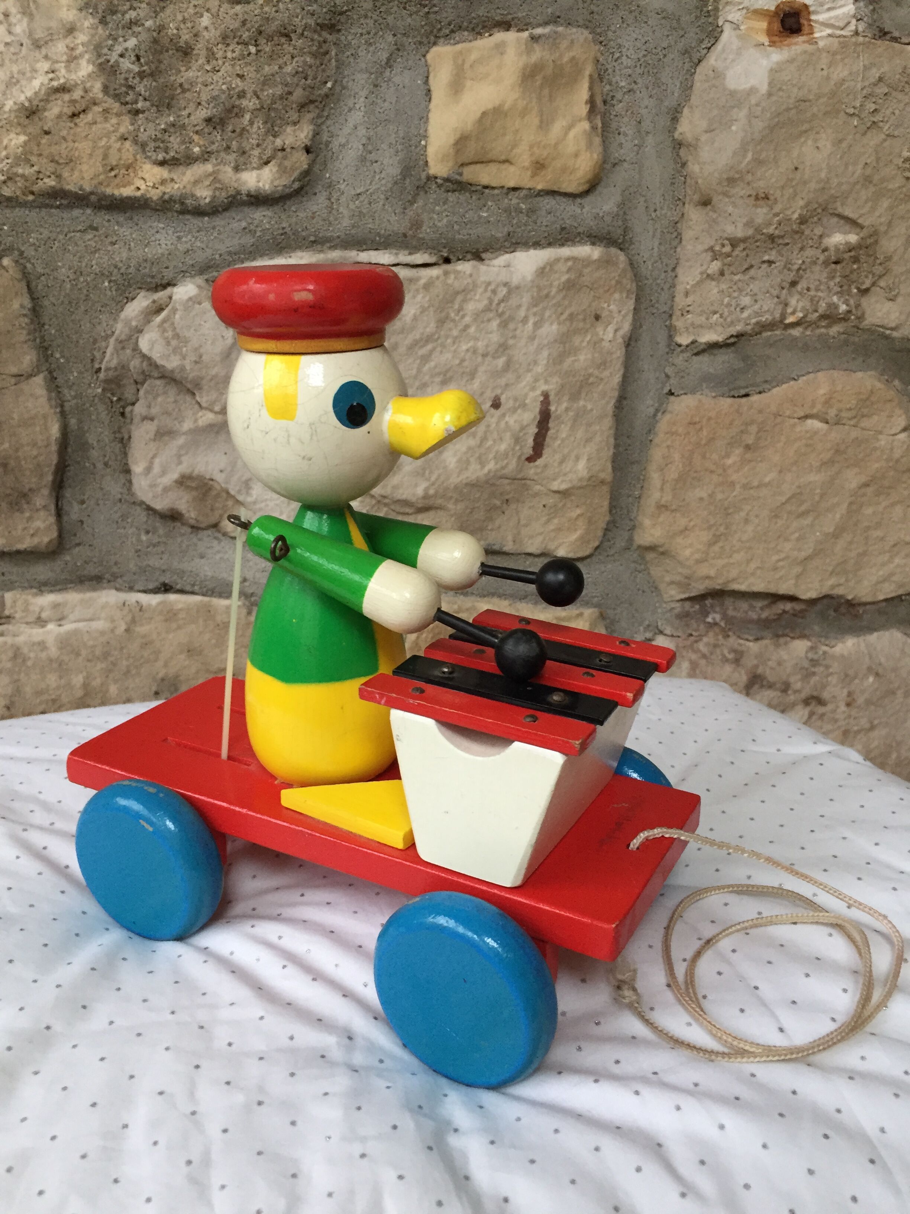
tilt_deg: -20.2
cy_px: 607
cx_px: 455
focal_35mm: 29
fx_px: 1016
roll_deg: -0.7
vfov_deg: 61.7
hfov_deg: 48.2
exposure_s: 1/33
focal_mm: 4.15
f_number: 2.2
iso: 160
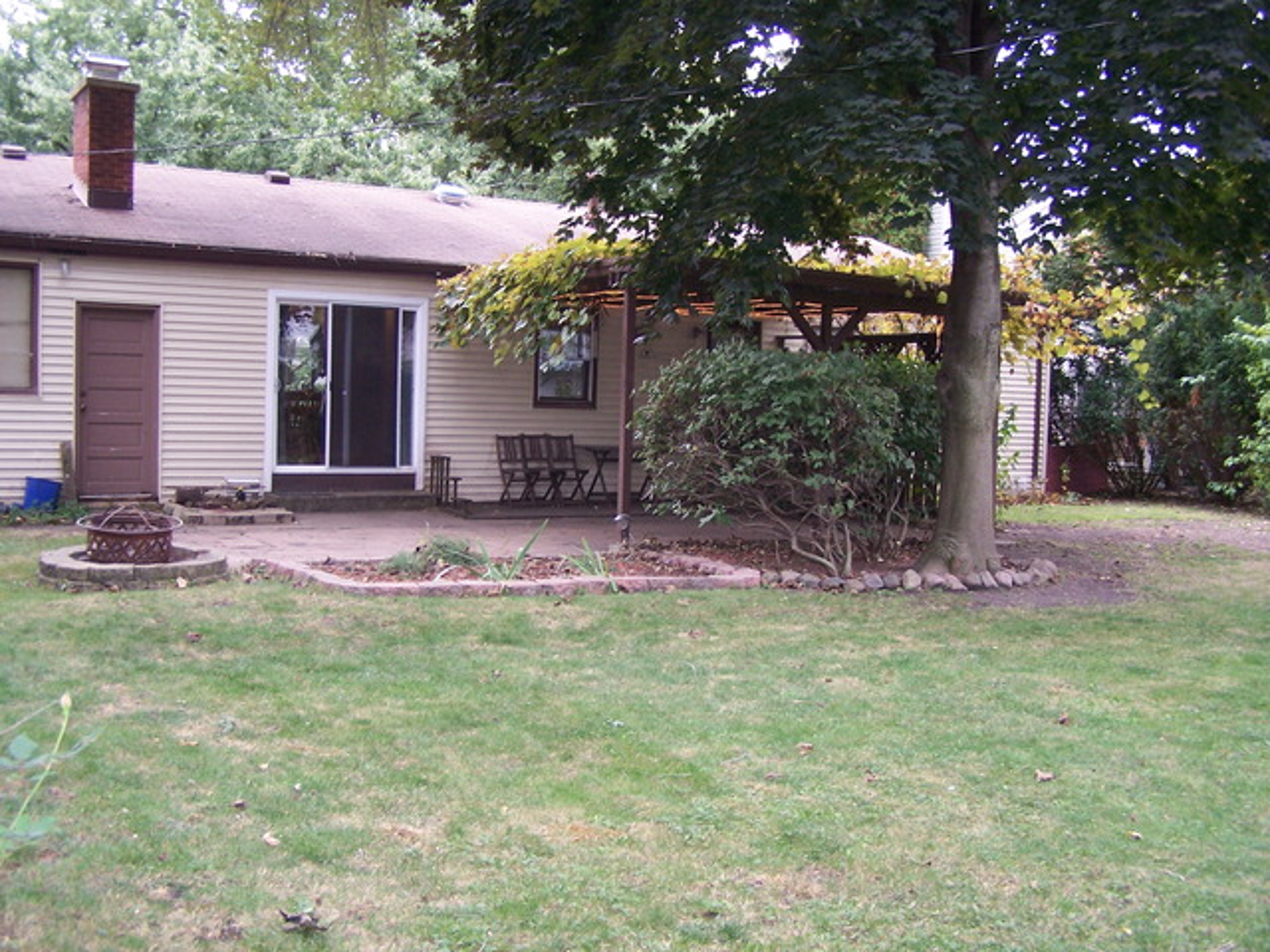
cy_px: 476
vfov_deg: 37.7
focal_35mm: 38
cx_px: 635
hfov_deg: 49.0
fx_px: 1394
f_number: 2.8
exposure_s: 1/80
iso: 140
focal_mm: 6.3
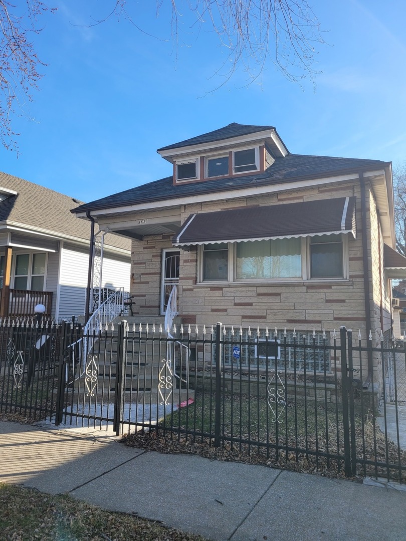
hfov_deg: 53.1
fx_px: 407
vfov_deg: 67.3
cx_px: 203
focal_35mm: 26
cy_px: 270
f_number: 1.8
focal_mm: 5.4
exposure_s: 1/1070
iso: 40
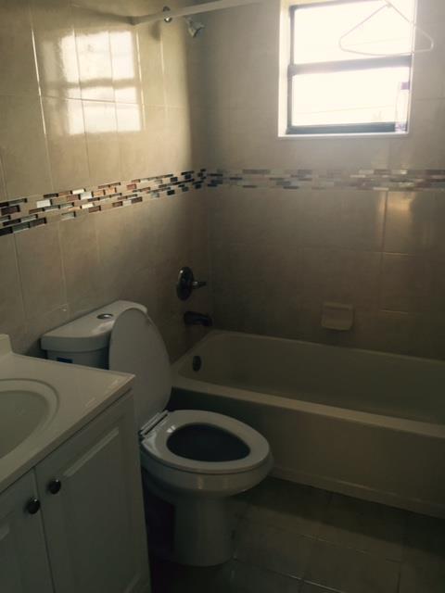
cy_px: 296
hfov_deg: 48.2
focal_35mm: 29
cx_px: 222
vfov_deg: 61.7
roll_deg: +1.3
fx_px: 497
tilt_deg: -14.8
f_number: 2.2
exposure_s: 1/40
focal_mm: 4.15
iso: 32
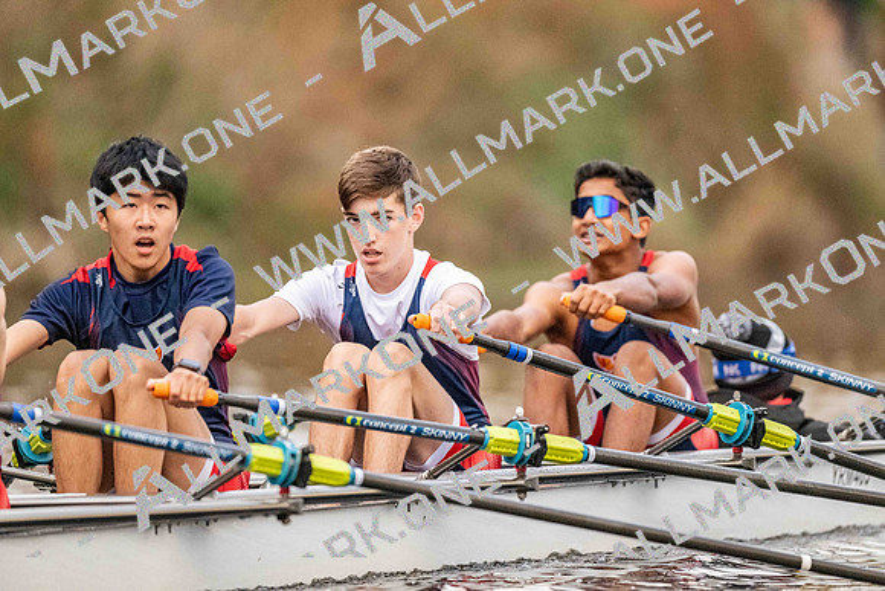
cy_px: 296
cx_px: 442
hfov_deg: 3.4
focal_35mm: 600
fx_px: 14753
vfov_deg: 2.3
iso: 10000
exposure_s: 1/2500
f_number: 4
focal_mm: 600
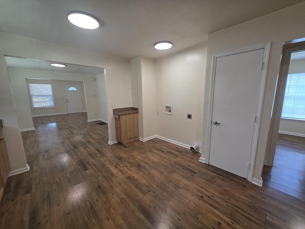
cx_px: 152
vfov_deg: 89.9
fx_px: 115
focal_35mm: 13
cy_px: 114
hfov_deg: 106.2
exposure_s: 1/120
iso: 125
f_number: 1.9
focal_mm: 2.2
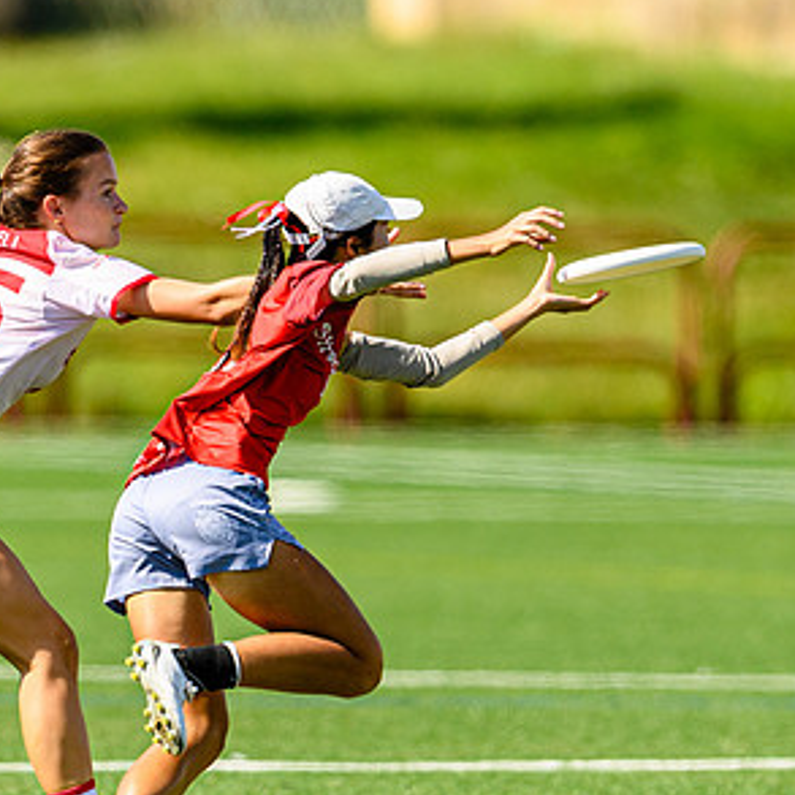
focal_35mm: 1036
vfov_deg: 1.7
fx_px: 26919
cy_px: 446
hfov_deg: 1.7
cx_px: 159
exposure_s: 1/1600
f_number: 3.2
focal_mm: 400
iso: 100
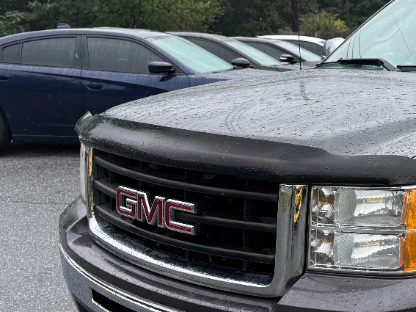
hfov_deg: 28.5
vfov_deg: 24.0
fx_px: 733
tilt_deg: -9.4
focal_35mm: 61
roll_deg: -0.3
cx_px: 466
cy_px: 141
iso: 80
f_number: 1.78
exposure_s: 1/813
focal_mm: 6.76
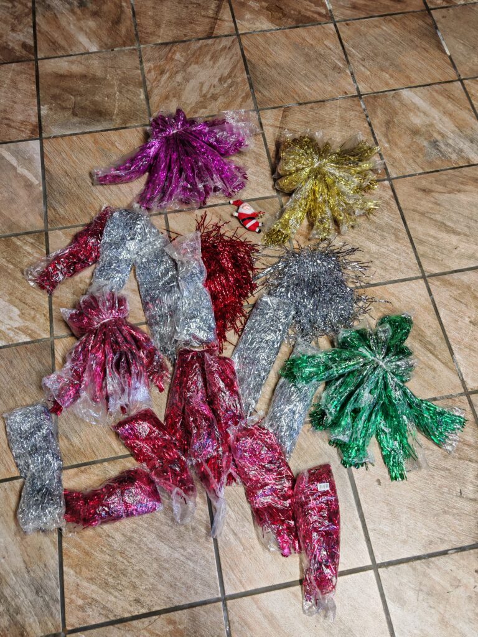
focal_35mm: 31
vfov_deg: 58.4
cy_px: 318
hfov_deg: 45.4
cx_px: 239
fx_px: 571
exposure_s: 1/33
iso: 500
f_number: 1.9
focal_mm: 6.67
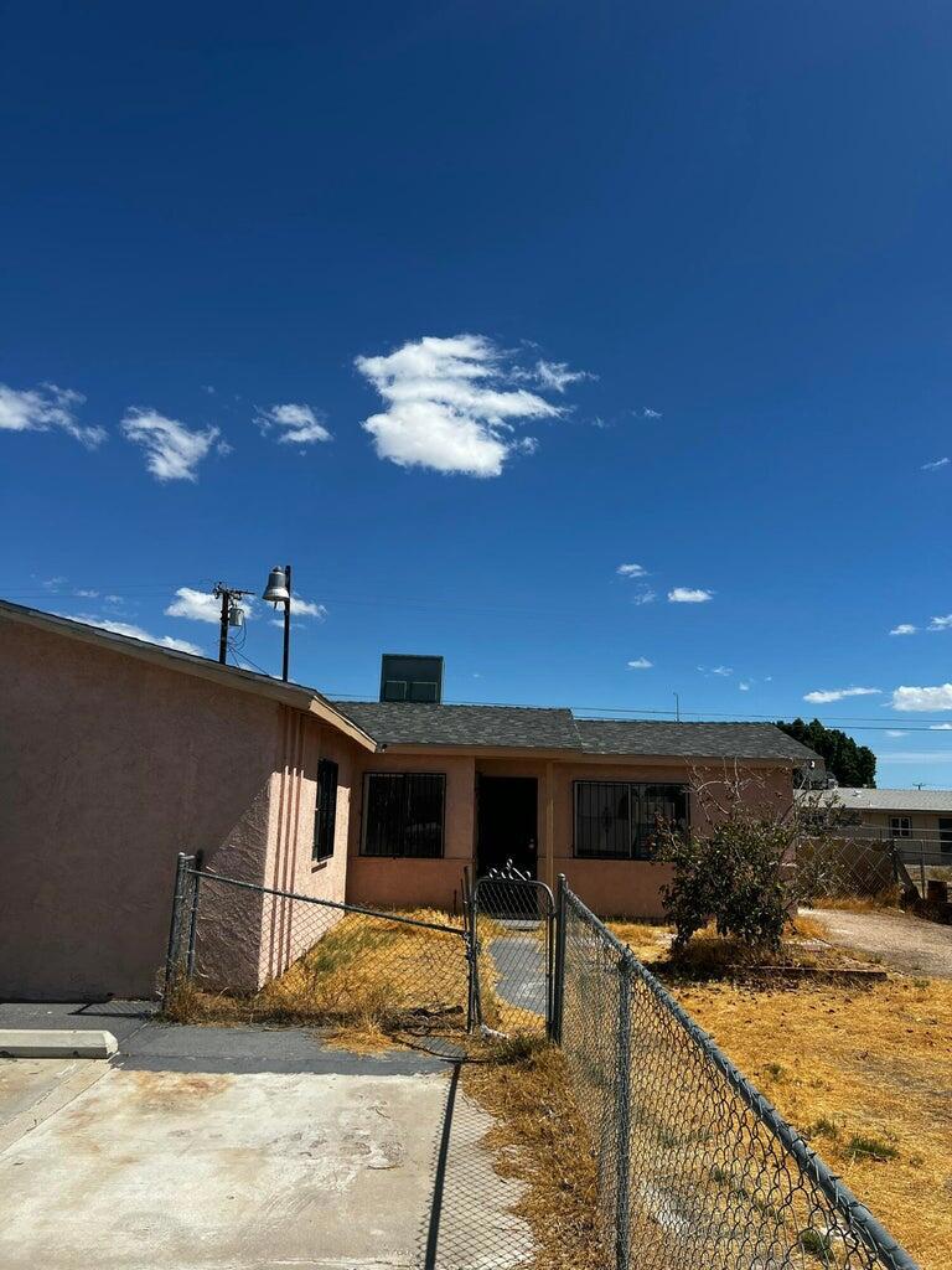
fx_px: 953
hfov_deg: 53.1
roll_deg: -1.7
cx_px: 476
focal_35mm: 26
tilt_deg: +11.0
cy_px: 635
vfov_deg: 67.3
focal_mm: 5.7
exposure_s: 1/6579
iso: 50
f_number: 1.5
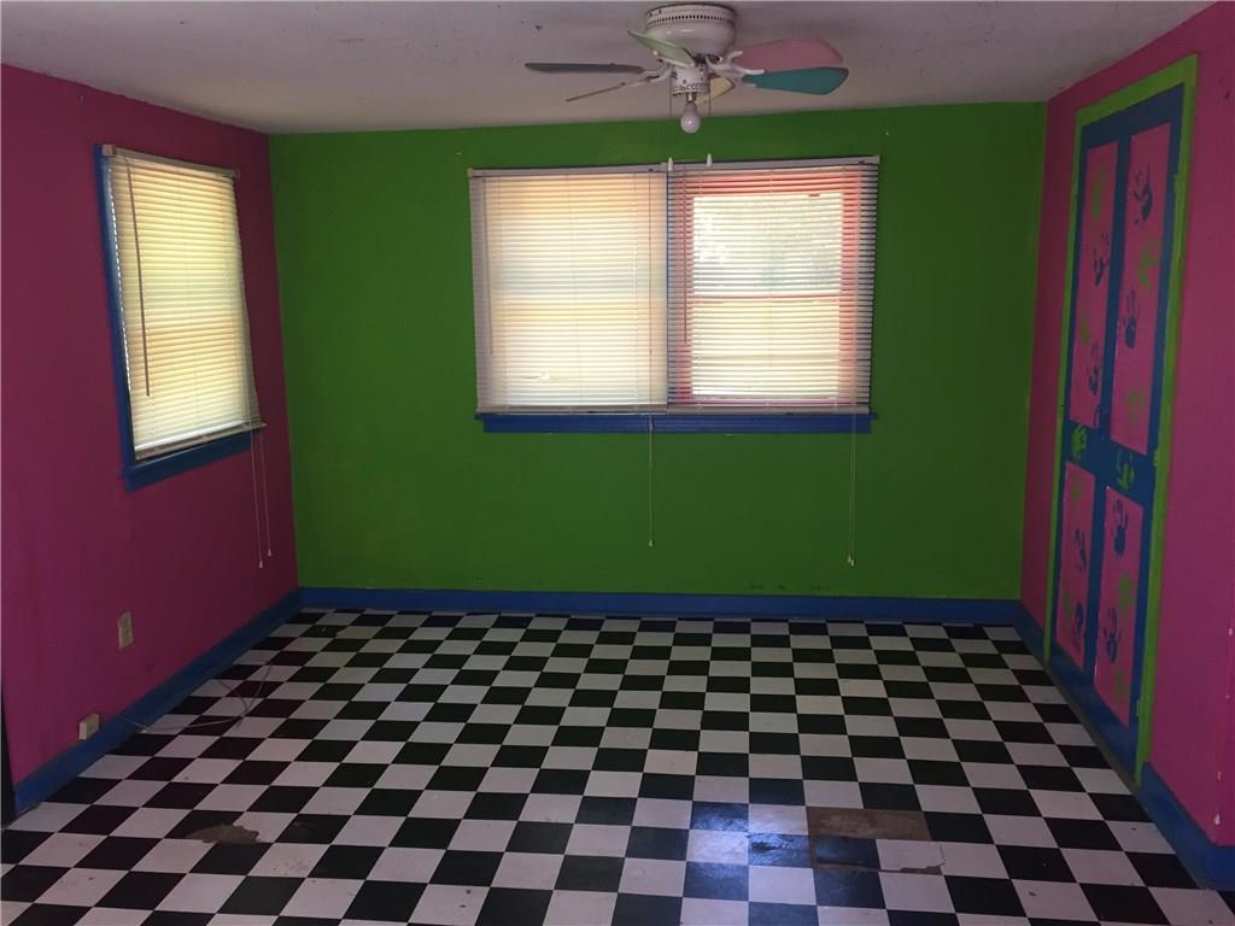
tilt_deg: -10.4
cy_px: 463
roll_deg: +0.4
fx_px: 1035
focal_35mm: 29
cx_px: 618
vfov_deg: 48.2
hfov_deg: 61.7
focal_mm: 4.15
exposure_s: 1/30
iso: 100
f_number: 2.2
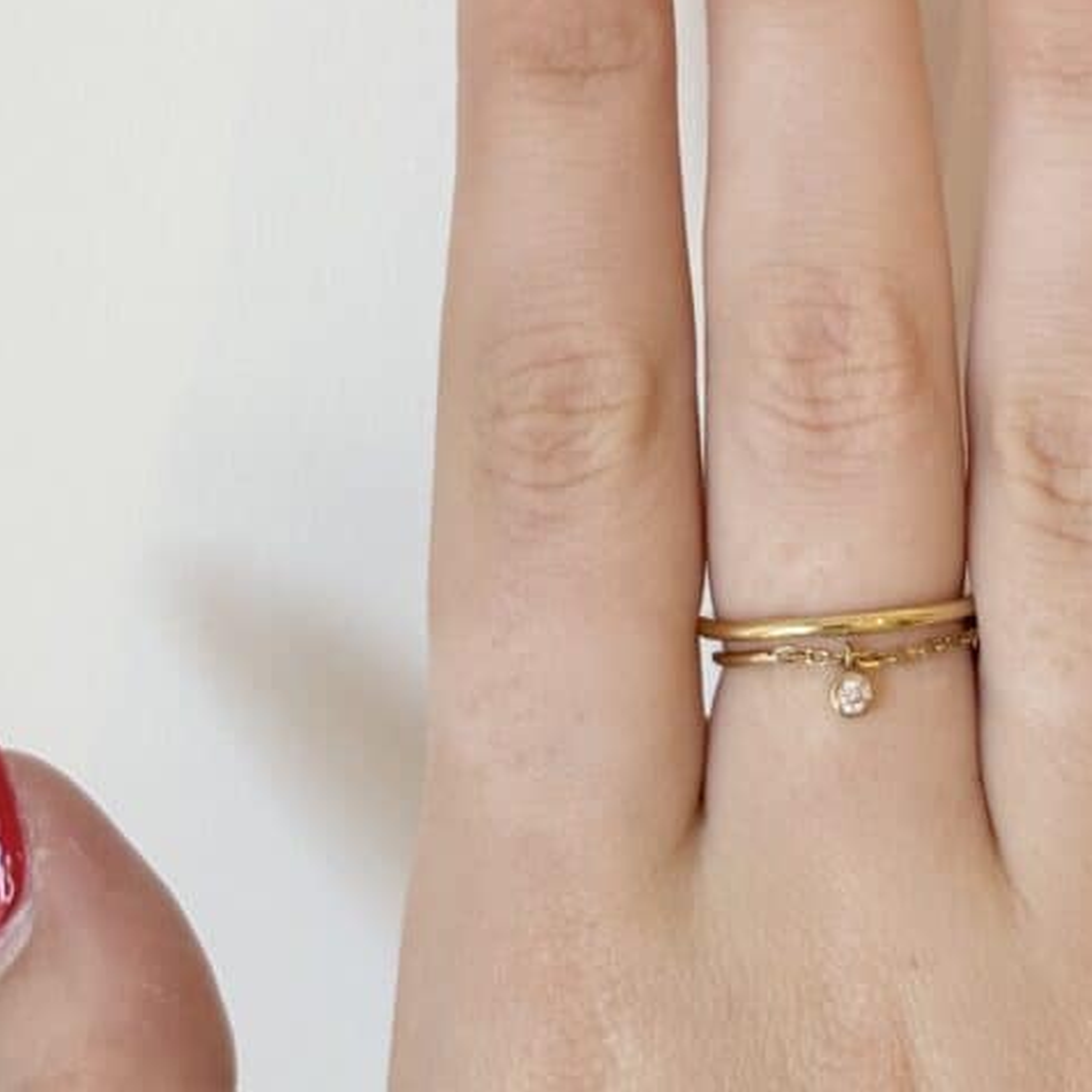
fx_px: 3533
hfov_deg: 17.5
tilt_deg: -24.9
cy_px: 101
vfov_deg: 17.3
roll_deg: -1.6
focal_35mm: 99
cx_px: 805
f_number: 1.6
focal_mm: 5.96
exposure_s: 1/163
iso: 32
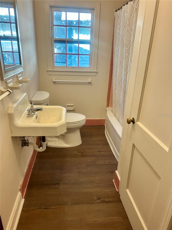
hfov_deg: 56.8
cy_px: 115
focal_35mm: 24
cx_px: 86
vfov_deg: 71.6
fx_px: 159
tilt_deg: -21.3
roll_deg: -3.3
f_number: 1.78
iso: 100
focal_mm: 6.86
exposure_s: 1/120
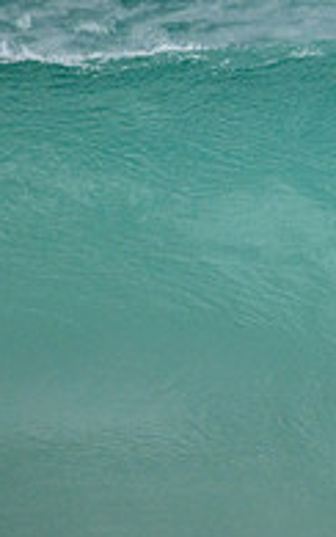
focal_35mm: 2425
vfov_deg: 0.9
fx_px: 35503
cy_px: 268
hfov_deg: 0.5
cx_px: 768
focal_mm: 800
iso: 1400
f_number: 11
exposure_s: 1/2000
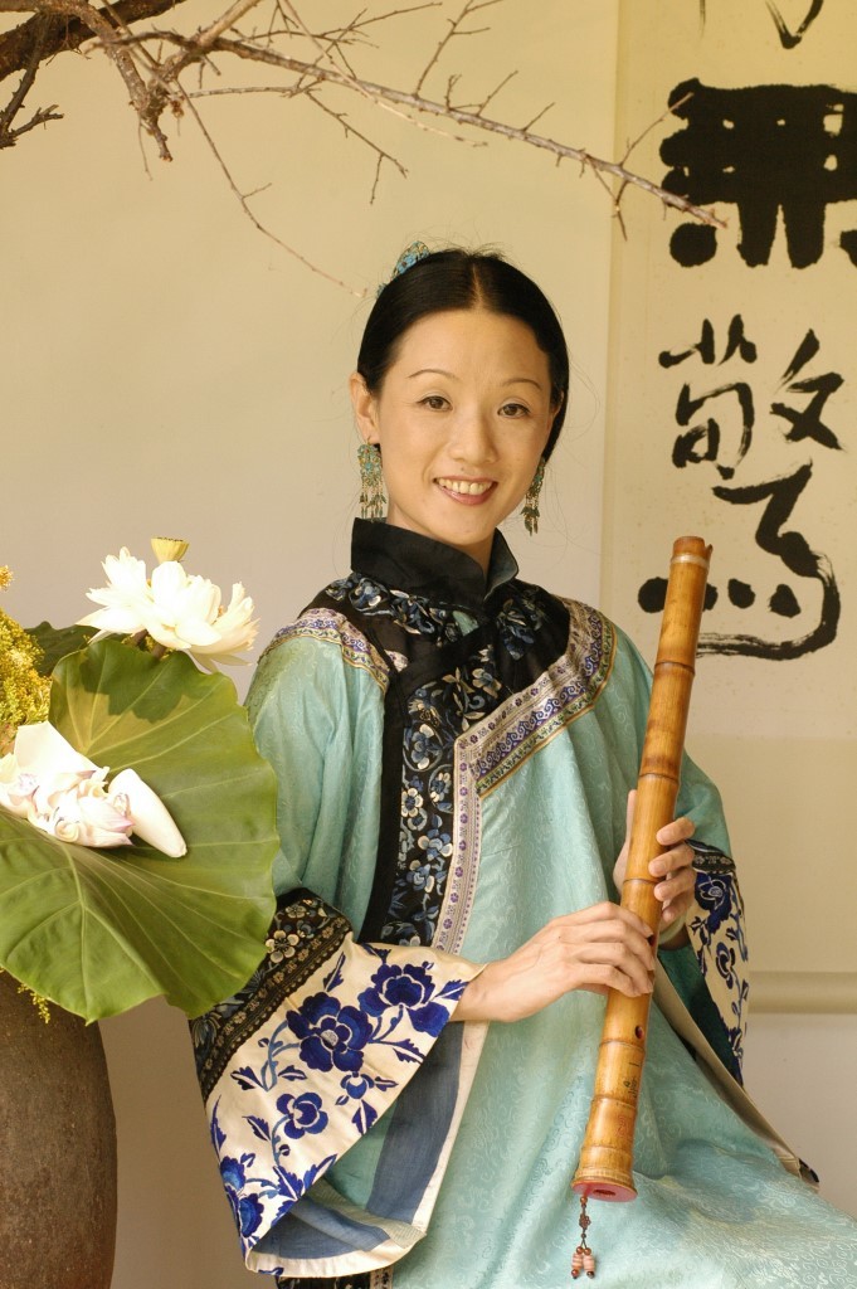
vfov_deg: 17.1
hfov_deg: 11.4
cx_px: 428
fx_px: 4292
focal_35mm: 120
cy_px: 644
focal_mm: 80
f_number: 6.3
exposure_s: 1/30
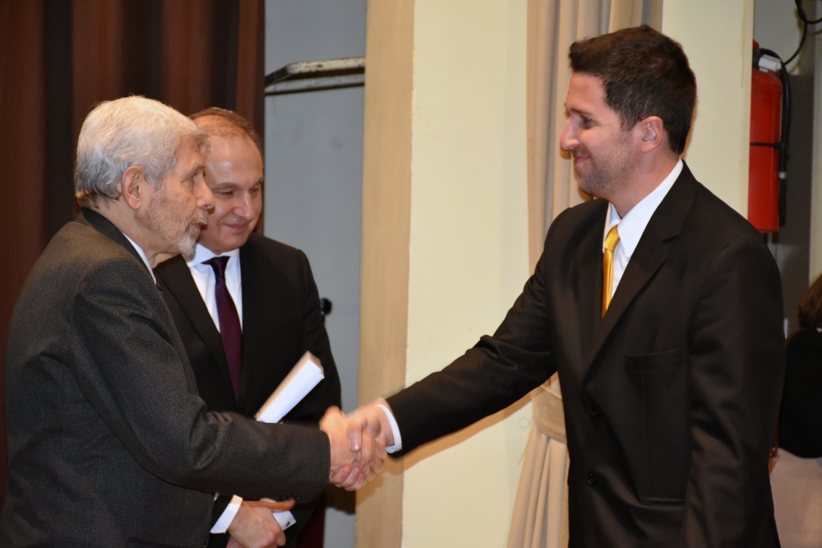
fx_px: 3083
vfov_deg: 10.2
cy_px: 274
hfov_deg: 15.2
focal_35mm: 135
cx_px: 411
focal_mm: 90
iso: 2000
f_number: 5.3
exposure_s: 1/60
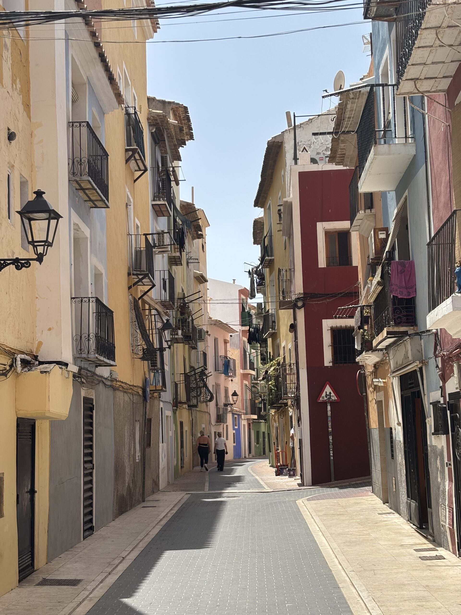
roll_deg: +1.1
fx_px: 923
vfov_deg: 36.8
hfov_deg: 28.0
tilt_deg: +7.6
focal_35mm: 52
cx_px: 230
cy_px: 308
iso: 40
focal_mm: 5.96
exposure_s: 1/2571
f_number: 1.6
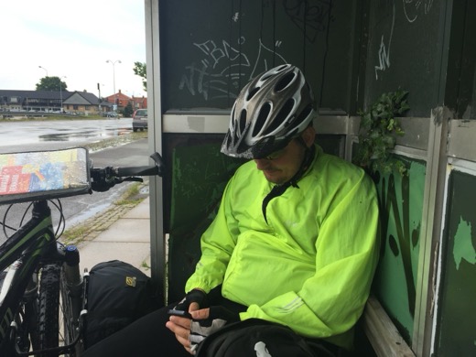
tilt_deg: -8.7
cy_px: 178
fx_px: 399
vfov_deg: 48.2
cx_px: 238
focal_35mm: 29
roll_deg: -2.1
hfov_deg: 61.7
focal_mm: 4.15
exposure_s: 1/565
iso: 32
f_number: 2.2
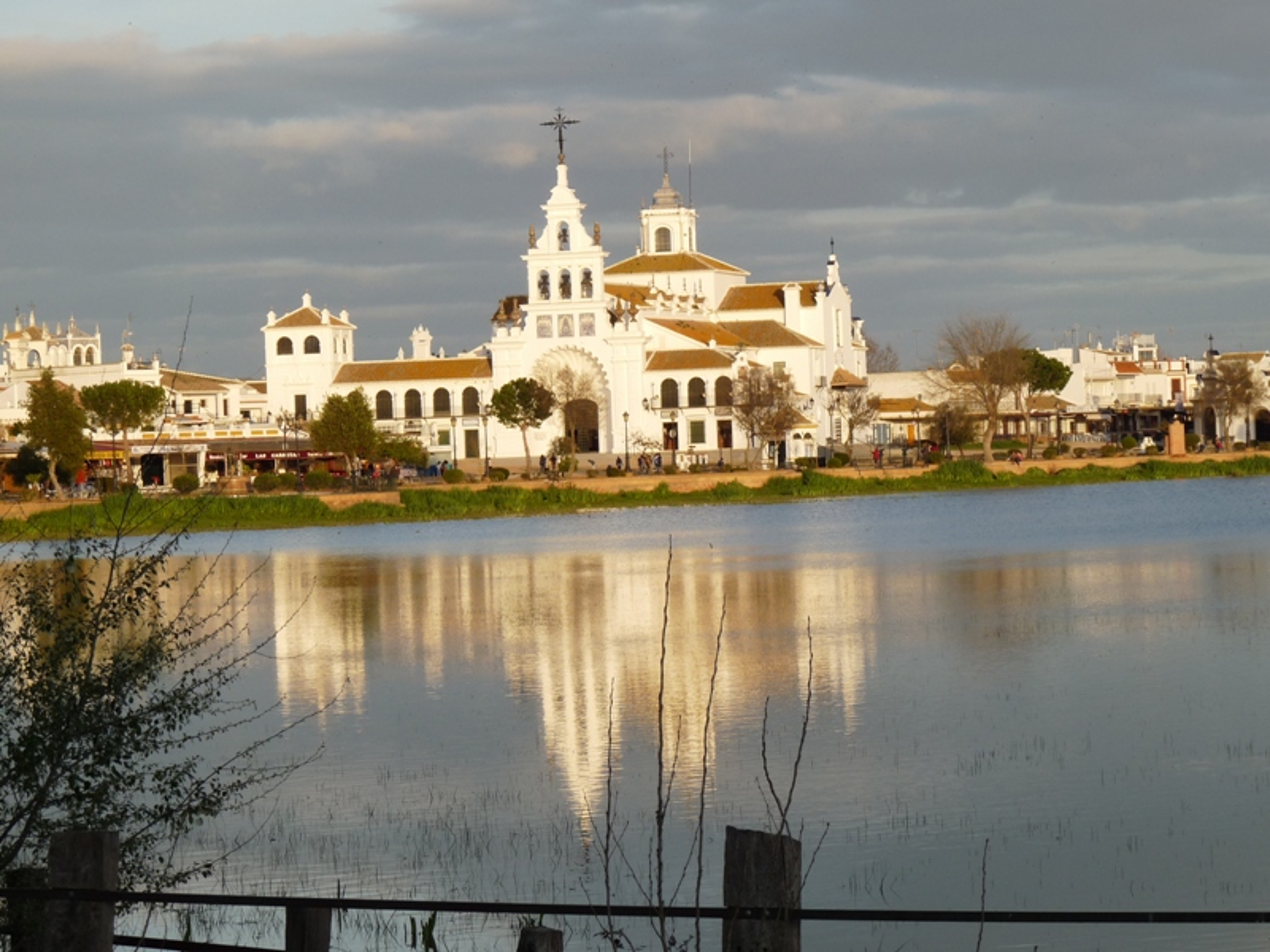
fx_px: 4916
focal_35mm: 134
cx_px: 635
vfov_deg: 11.1
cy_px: 476
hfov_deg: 14.7
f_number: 5.6
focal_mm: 23.7
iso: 100
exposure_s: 1/250
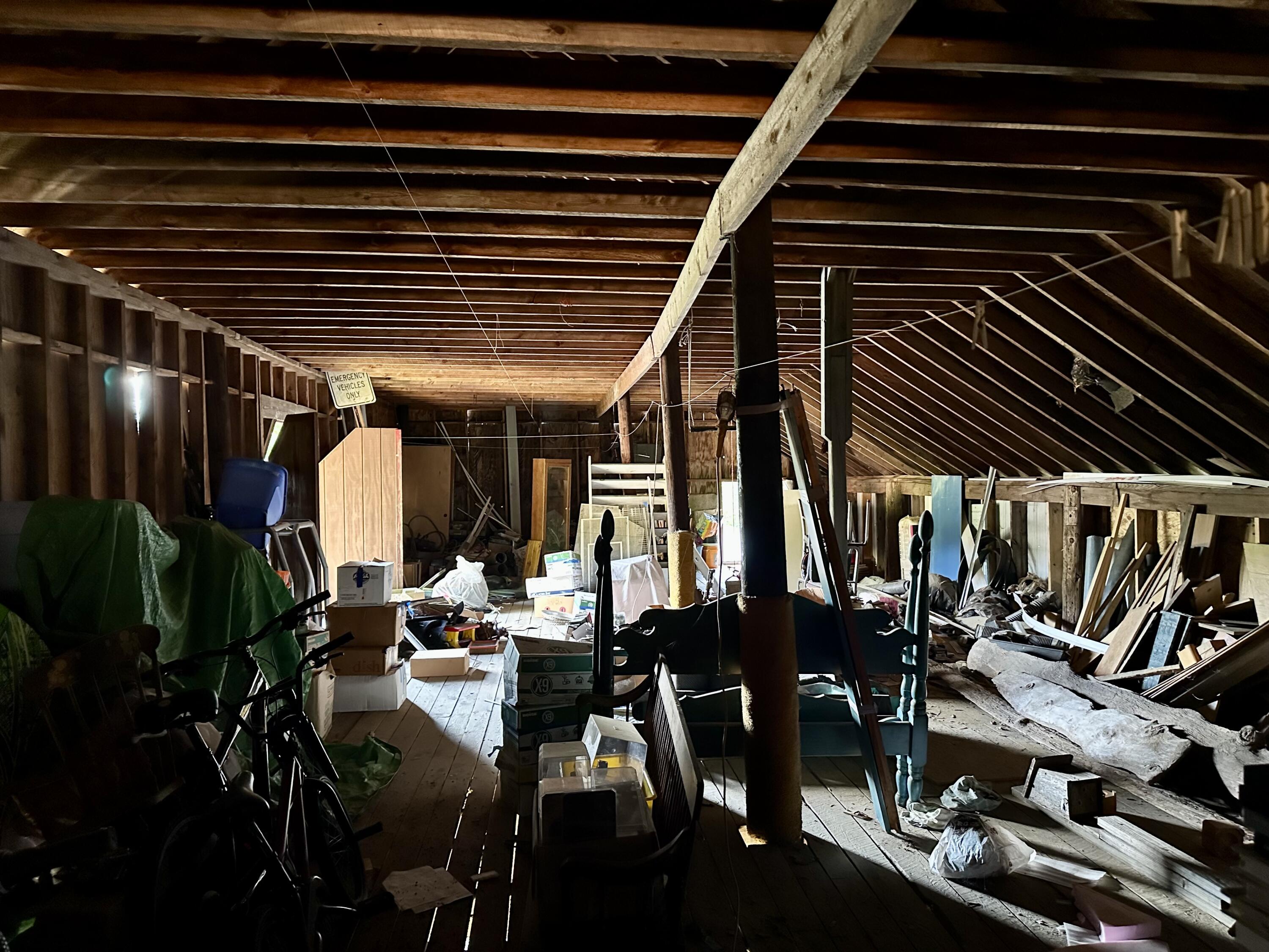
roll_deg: +0.6
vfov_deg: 56.8
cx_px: 634
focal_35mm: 24
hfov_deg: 71.6
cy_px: 476
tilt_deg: +0.8
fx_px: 880
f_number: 1.78
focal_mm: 6.86
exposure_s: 1/40
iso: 1000
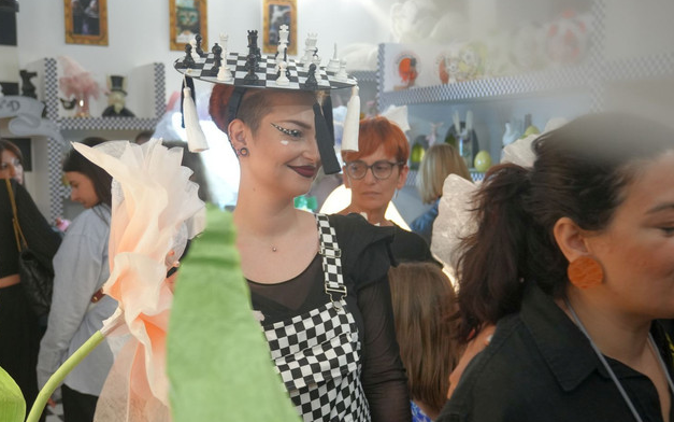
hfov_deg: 39.6
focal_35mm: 51
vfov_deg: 25.3
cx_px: 339
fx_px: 937
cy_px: 223
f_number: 4.5
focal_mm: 33
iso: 2000
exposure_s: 1/160
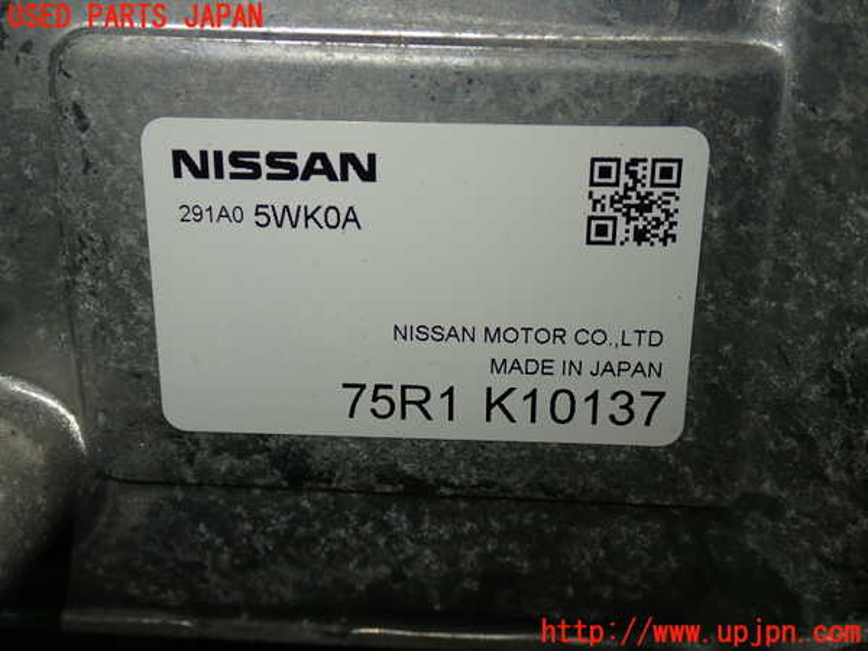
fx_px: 1179
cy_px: 326
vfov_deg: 30.9
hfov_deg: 40.4
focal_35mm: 47
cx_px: 434
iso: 125
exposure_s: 1/100
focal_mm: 8.4
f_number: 3.1
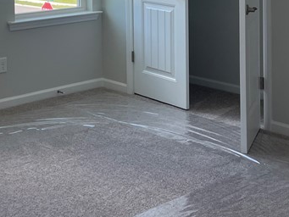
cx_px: 13
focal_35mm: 75
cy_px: -75
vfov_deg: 18.2
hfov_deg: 25.0
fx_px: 626
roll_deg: +0.4
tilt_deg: -1.1
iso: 32
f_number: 1.6
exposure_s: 1/258
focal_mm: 5.1
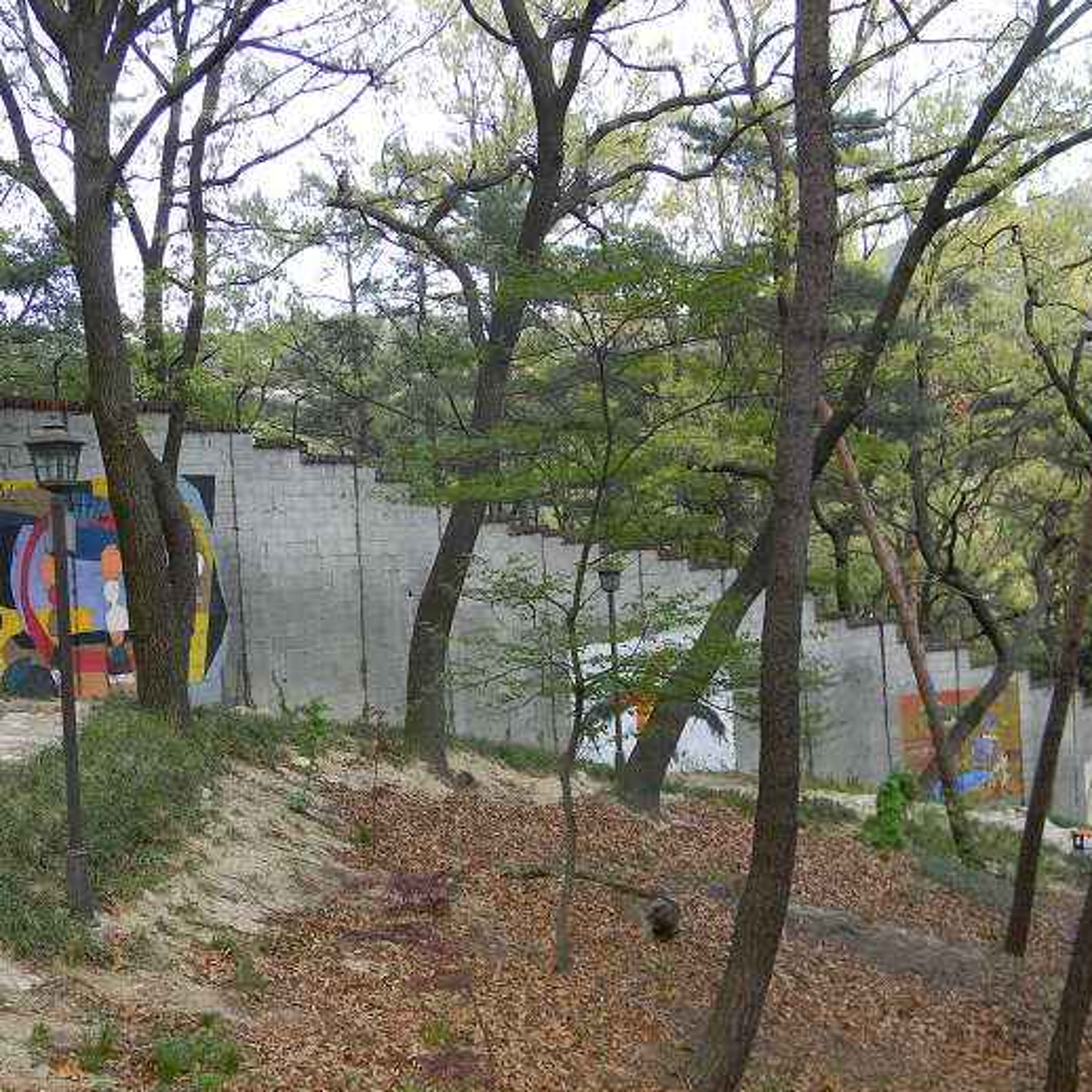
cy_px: 549
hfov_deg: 34.6
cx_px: 468
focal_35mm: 49
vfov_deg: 34.7
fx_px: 1749
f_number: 3.8
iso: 80
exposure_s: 1/64
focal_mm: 7.3
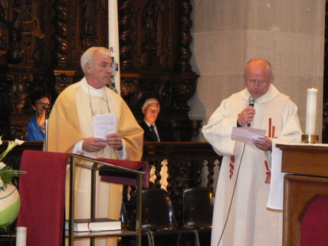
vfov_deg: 11.4
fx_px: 1232
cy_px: 123
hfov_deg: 15.2
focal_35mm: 130
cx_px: 164
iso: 400
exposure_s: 1/30
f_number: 3.2
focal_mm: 21.6
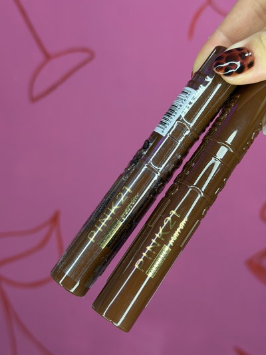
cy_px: 178
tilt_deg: -18.2
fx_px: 492
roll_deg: -5.3
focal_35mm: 48
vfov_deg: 39.6
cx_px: 133
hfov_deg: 30.3
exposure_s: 1/50
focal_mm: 6.76
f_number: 1.78
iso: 100
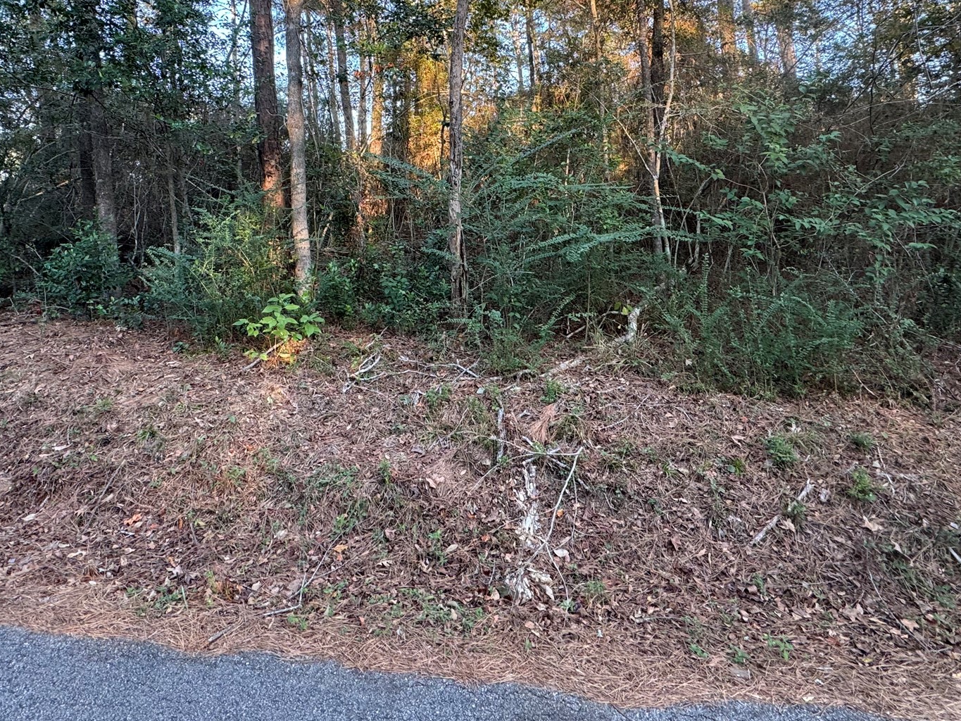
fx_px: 583
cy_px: 203
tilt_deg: +1.1
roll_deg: +2.7
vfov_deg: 60.8
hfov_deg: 78.9
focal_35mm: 21
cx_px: 456
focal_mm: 2.22
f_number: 2.2
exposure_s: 1/99
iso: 100
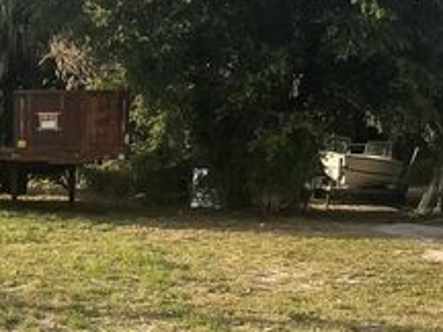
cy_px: 252
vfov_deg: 17.1
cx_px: -84
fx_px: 1101
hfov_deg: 21.2
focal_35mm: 86
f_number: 1.8
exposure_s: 1/657
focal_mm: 3
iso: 16
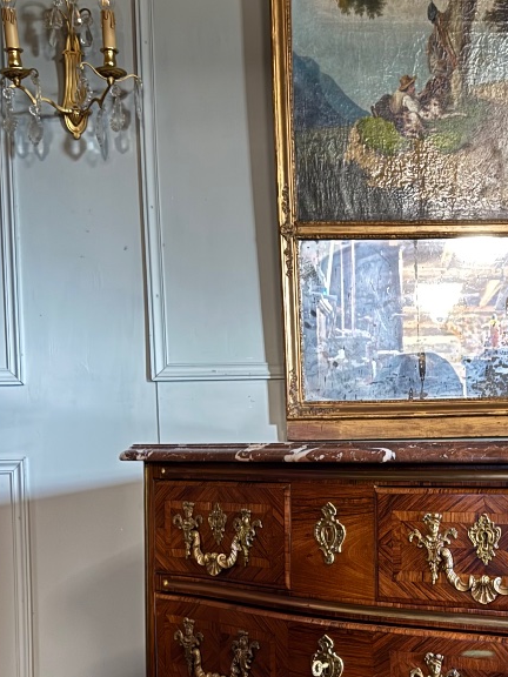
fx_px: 978
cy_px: 478
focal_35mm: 50
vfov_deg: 37.5
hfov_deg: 28.0
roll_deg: +0.7
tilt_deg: -1.9
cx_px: 455
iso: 2000
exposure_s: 1/15
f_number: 1.78
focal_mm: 6.76
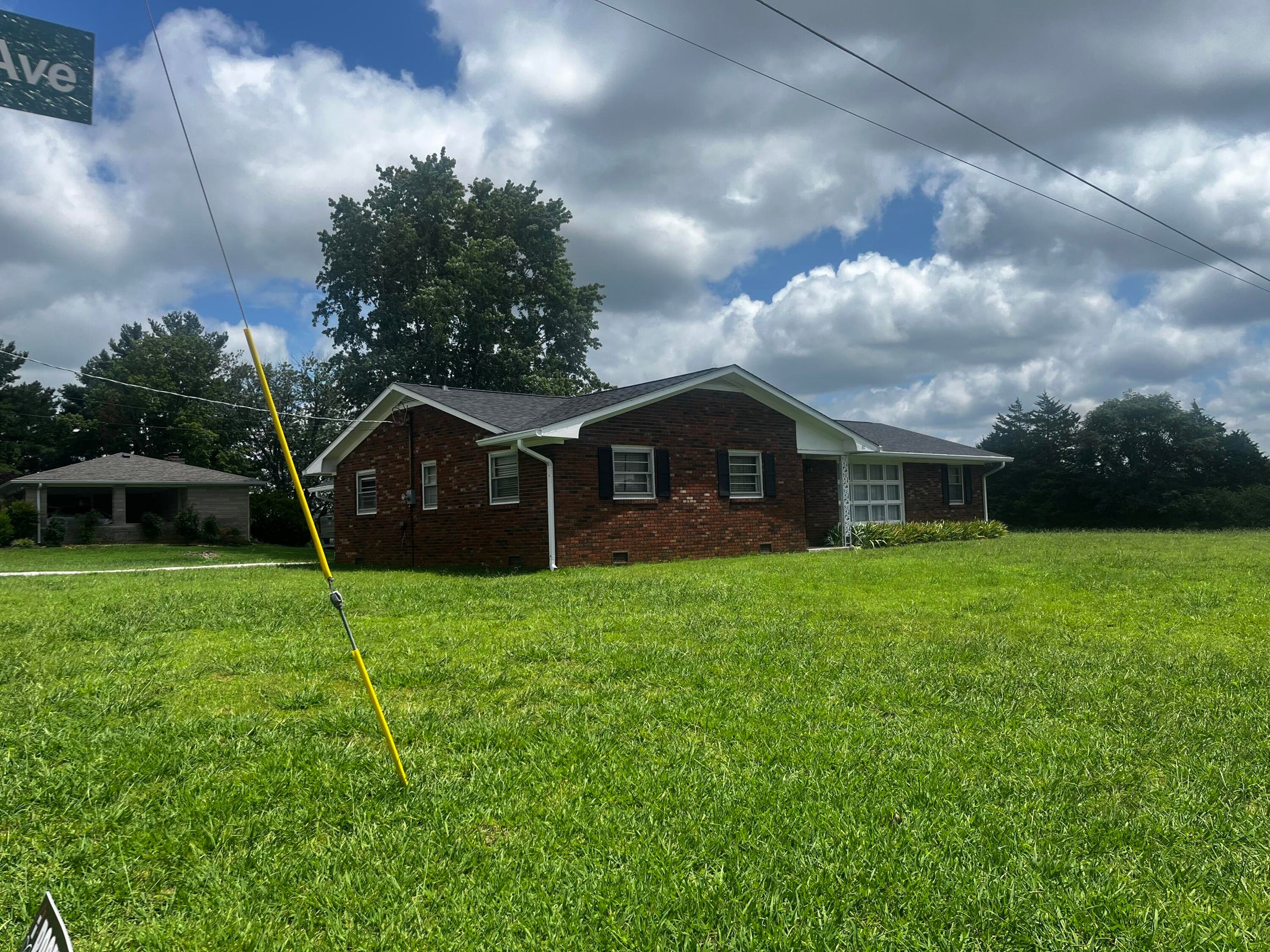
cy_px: 476
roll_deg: +2.2
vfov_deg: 53.1
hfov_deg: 67.3
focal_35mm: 26
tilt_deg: +1.8
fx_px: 954
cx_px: 635
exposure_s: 1/2825
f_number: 1.6
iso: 50
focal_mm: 5.1
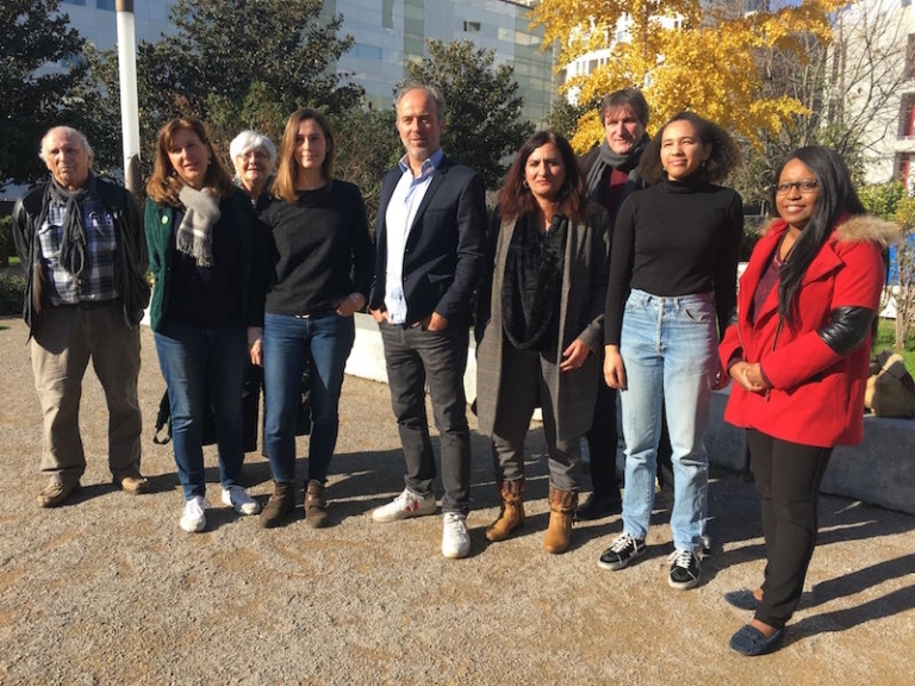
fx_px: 767
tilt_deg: -9.1
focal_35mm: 29
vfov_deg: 48.2
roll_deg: -1.7
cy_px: 343
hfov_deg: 61.7
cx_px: 458
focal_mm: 4.15
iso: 25
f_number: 2.2
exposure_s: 1/699
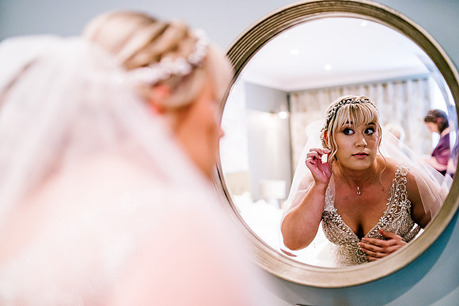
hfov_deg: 54.4
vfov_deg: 37.9
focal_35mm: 35
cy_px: 153
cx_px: 230
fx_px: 446
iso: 1000
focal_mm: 35
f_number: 1.4
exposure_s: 1/250
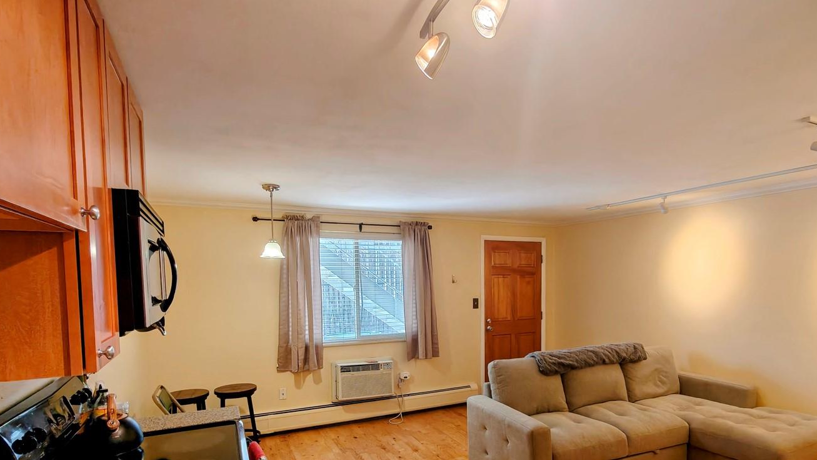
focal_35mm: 20
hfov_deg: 86.5
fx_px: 433
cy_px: 305
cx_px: 441
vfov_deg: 54.8
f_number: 2
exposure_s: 1/120
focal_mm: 2.3
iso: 640
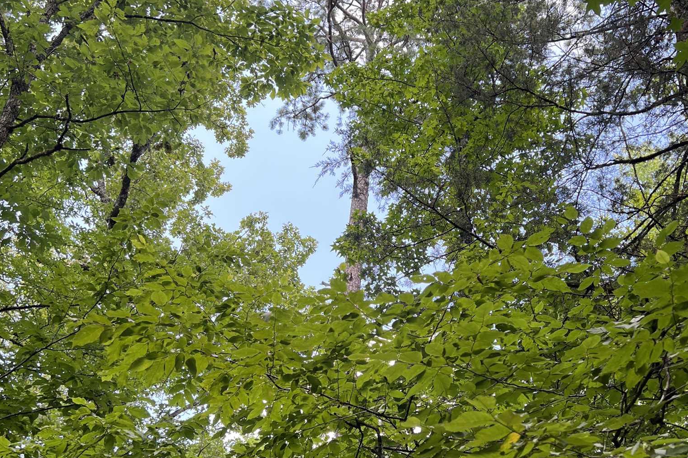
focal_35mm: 41
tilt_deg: +44.7
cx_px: 365
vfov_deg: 32.4
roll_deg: +0.0
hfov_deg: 47.4
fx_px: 783
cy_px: 296
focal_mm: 5.7
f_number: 1.5
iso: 40
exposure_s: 1/255
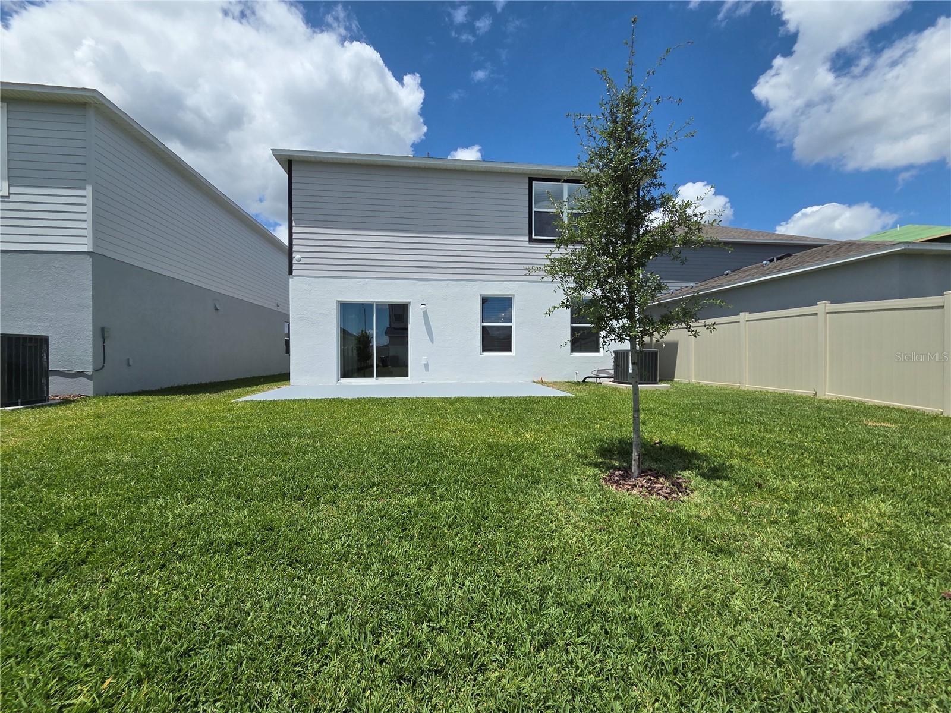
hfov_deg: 106.2
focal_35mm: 13
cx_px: 476
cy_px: 356
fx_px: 357
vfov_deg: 89.9
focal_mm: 2.2
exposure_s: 1/4010
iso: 50
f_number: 2.2
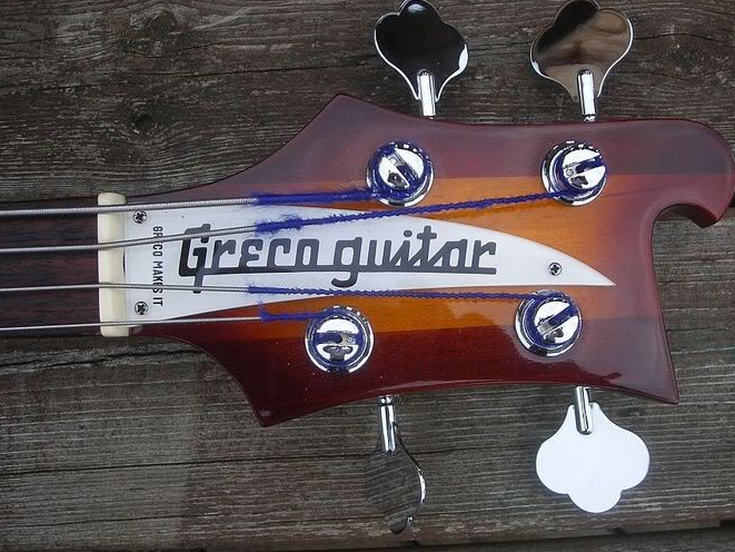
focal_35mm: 46
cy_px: 268
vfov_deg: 31.5
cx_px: 413
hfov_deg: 41.2
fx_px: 977
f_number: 3.2
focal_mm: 6.3
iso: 50
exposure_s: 1/311
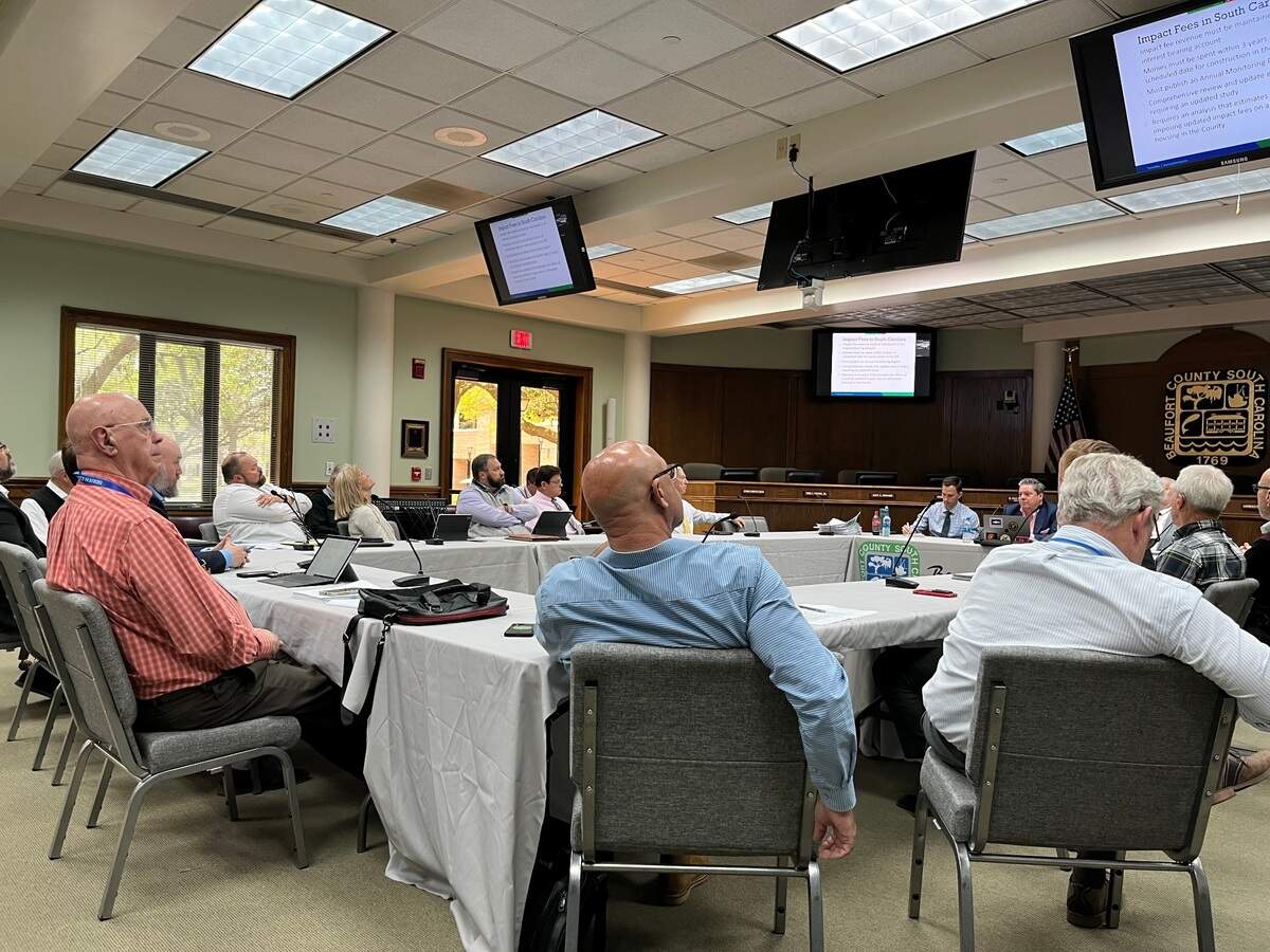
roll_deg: -2.1
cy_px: 476
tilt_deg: +1.5
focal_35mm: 26
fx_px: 954
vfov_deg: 53.1
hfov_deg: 67.3
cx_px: 635
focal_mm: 5.1
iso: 80
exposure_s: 1/60
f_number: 1.6
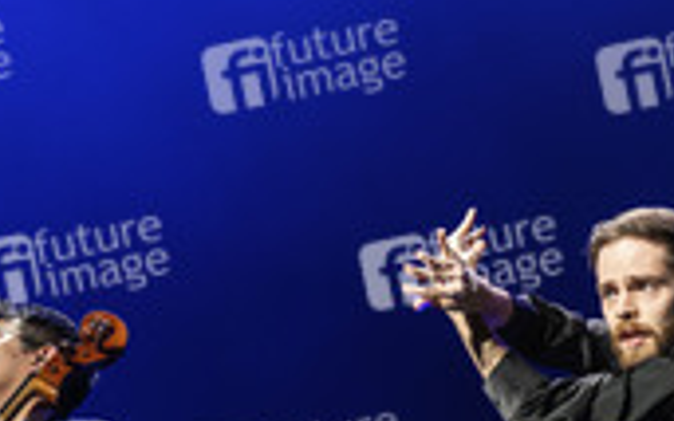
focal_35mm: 129
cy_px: 559
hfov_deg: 16.2
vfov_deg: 10.0
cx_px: 357
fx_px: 2370
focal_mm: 48
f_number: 4.5
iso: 2500
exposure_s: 1/250
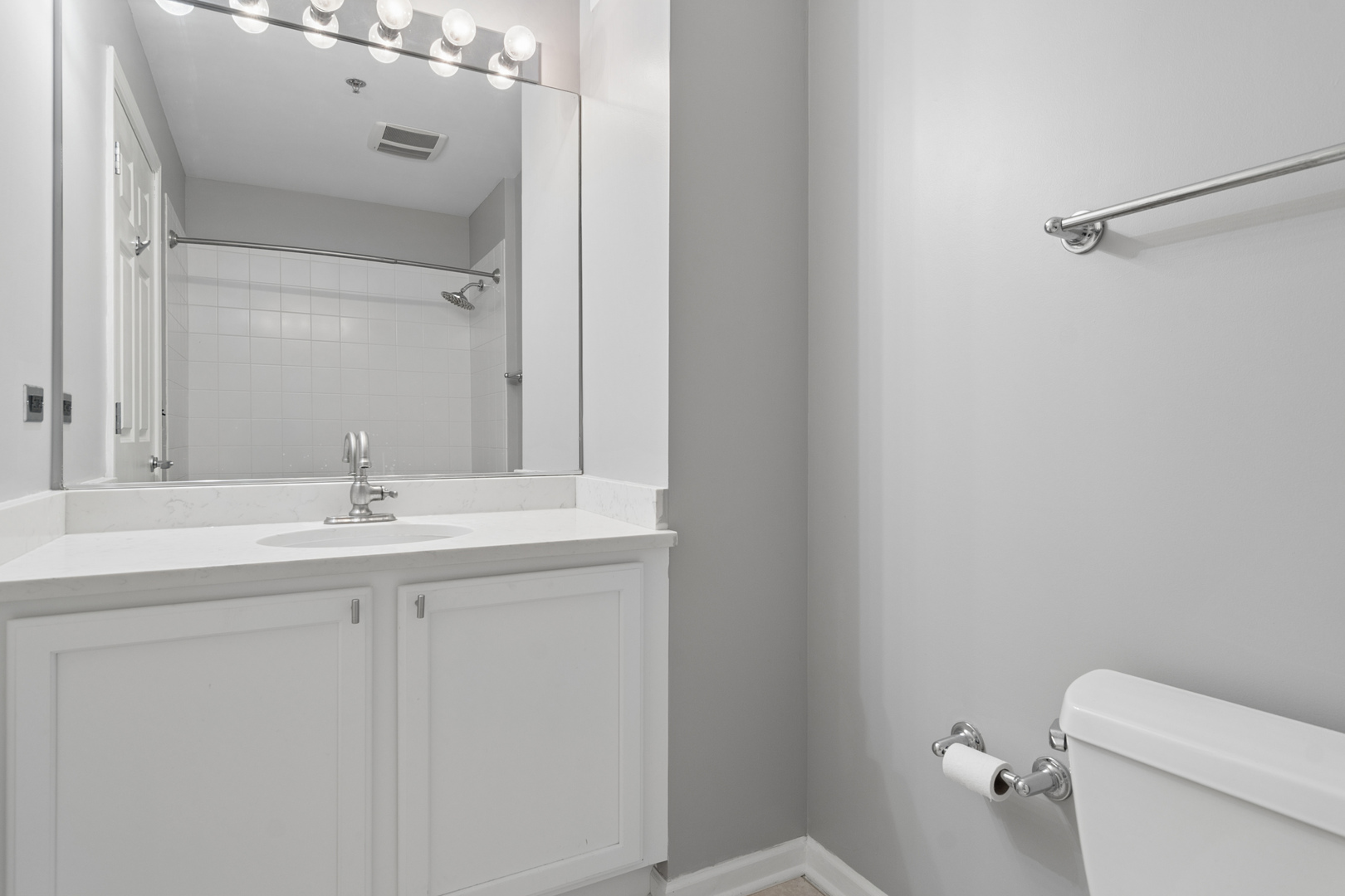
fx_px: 672
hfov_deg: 90.0
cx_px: 672
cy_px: 448
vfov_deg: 67.4
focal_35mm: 18
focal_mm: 12
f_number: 8
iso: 200
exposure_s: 1/4
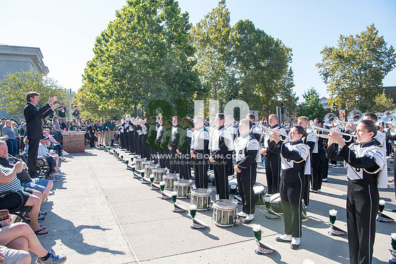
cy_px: 132
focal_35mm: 24
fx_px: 264
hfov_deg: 73.7
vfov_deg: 53.2
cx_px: 198
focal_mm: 24
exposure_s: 1/125
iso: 125
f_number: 9
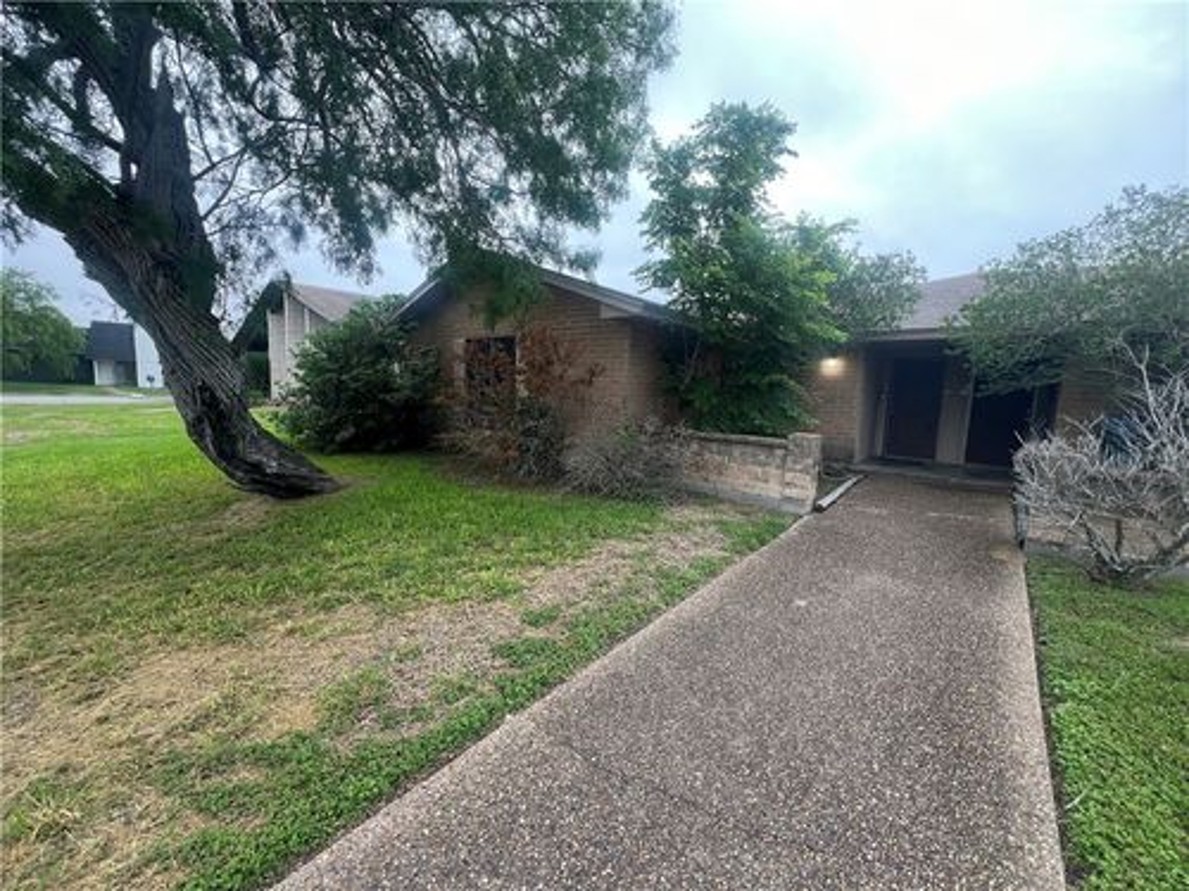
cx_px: 594
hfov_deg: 106.2
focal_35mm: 13
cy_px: 446
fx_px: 447
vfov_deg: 89.9
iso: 32
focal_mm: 1.57
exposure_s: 1/99
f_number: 1.8
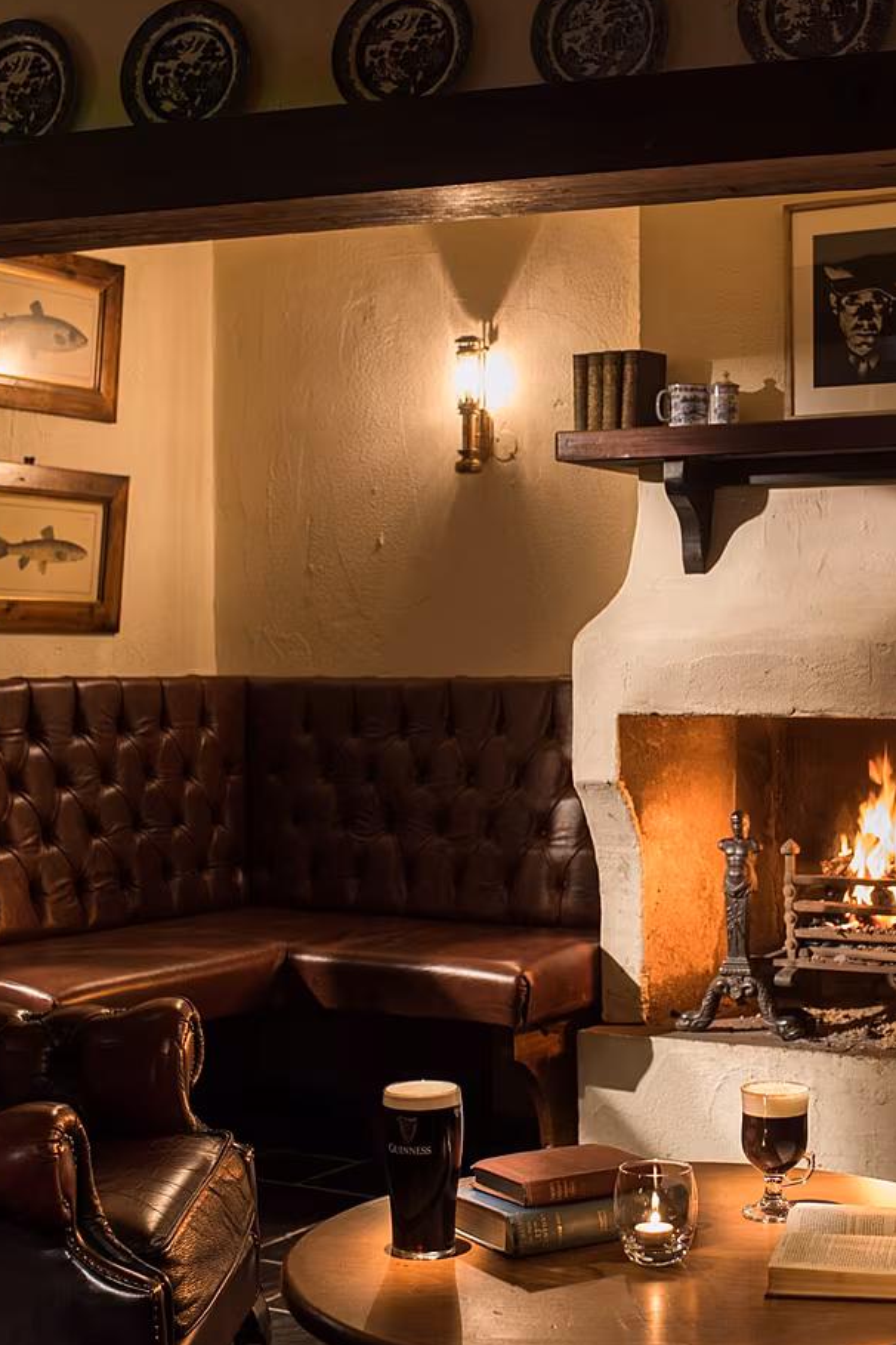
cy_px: 664
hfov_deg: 23.5
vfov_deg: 35.1
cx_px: 674
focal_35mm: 57
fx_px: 2128
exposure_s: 1/10
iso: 400
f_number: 4
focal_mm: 35
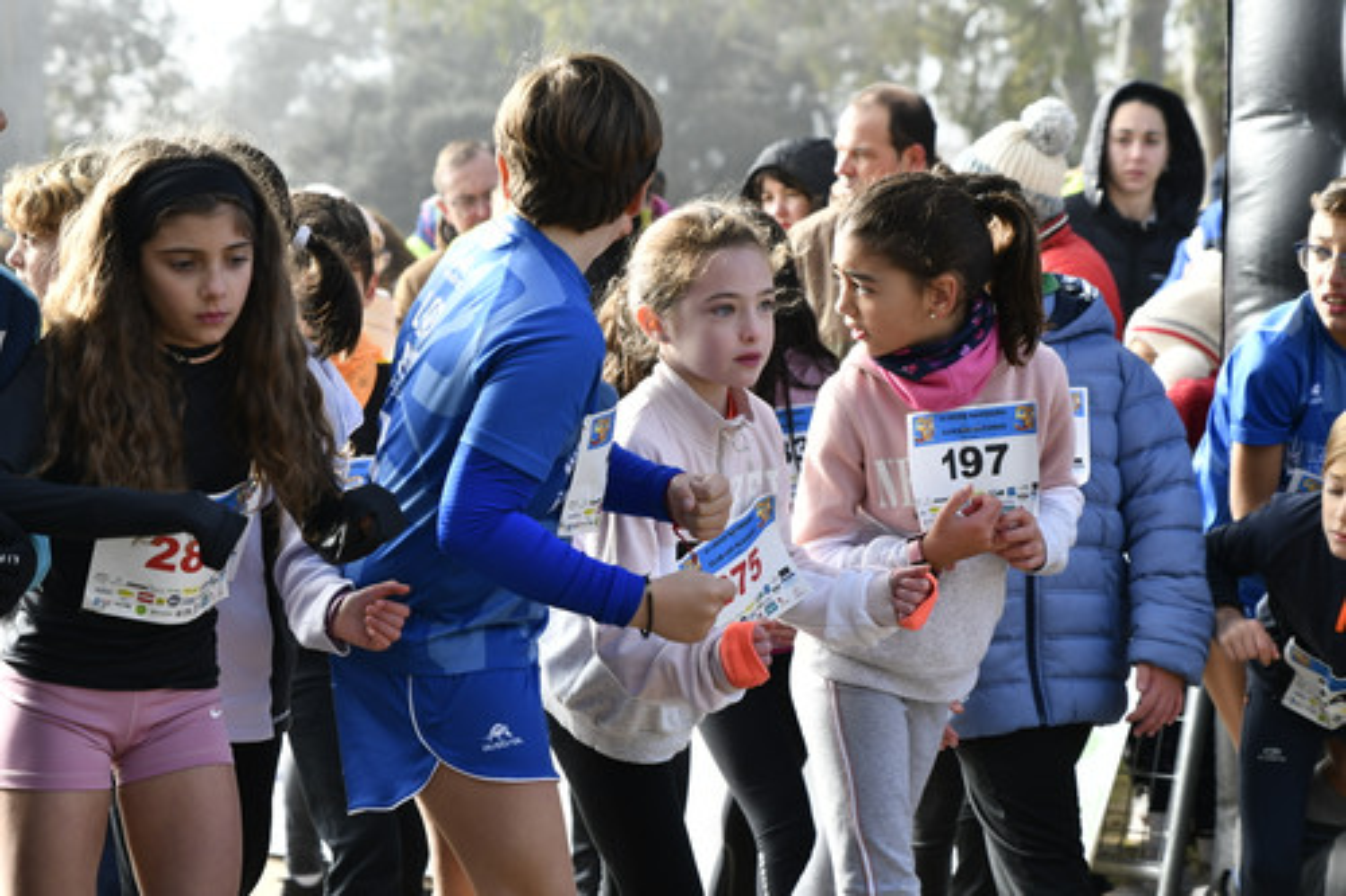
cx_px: 673
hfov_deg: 21.9
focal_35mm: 93
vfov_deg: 14.7
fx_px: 3476
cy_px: 448
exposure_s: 1/320
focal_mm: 62
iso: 125
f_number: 4.5
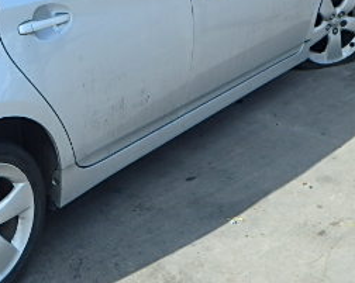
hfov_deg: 24.9
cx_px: -17
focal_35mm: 72
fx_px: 756
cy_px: 114
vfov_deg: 21.2
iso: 125
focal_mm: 5.2
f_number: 4.6
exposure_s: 1/320
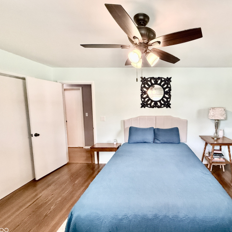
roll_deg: -0.6
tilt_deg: -4.6
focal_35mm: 17
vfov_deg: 84.0
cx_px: 154
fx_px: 129
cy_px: 118
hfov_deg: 81.2
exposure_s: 1/120
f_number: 2.2
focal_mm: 2.22
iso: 500
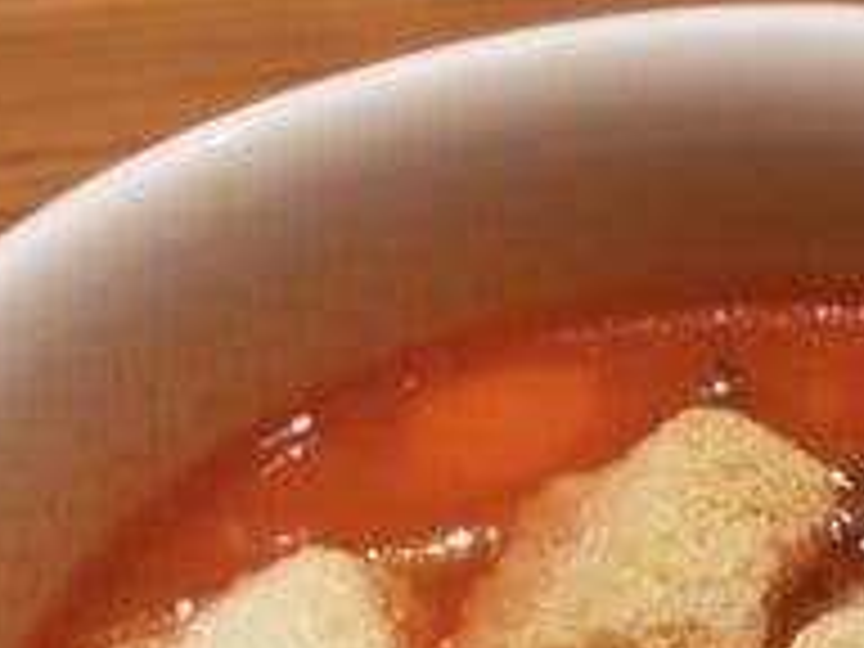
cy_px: 830
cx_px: 693
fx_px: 2271
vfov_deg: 15.5
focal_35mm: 91
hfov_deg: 21.3
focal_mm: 6.2
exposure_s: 1/45
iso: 120
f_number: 2.8
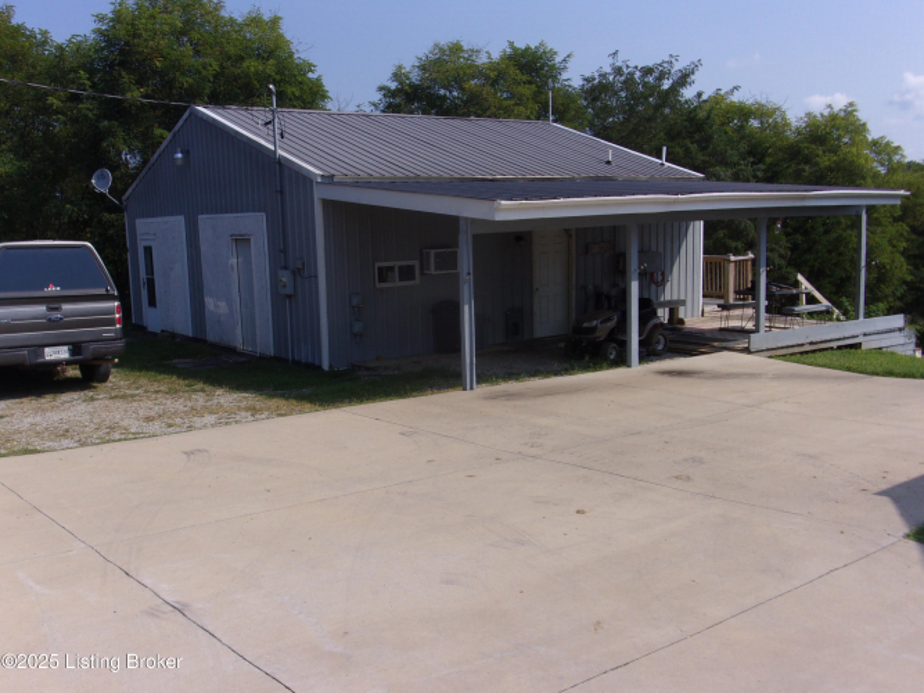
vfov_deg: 39.6
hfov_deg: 51.4
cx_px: 462
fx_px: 961
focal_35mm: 36
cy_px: 346
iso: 80
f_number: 11.8
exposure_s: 1/150
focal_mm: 6.4
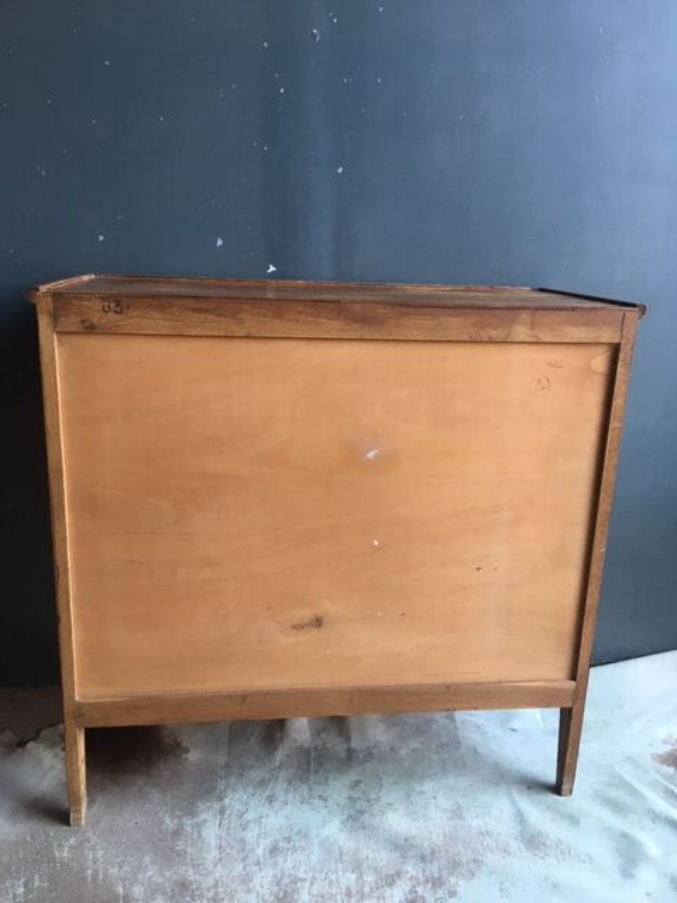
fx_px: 756
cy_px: 452
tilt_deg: -16.7
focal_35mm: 29
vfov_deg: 61.7
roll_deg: -1.8
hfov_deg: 48.2
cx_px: 338
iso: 80
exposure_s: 1/33
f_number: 2.2
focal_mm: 4.15
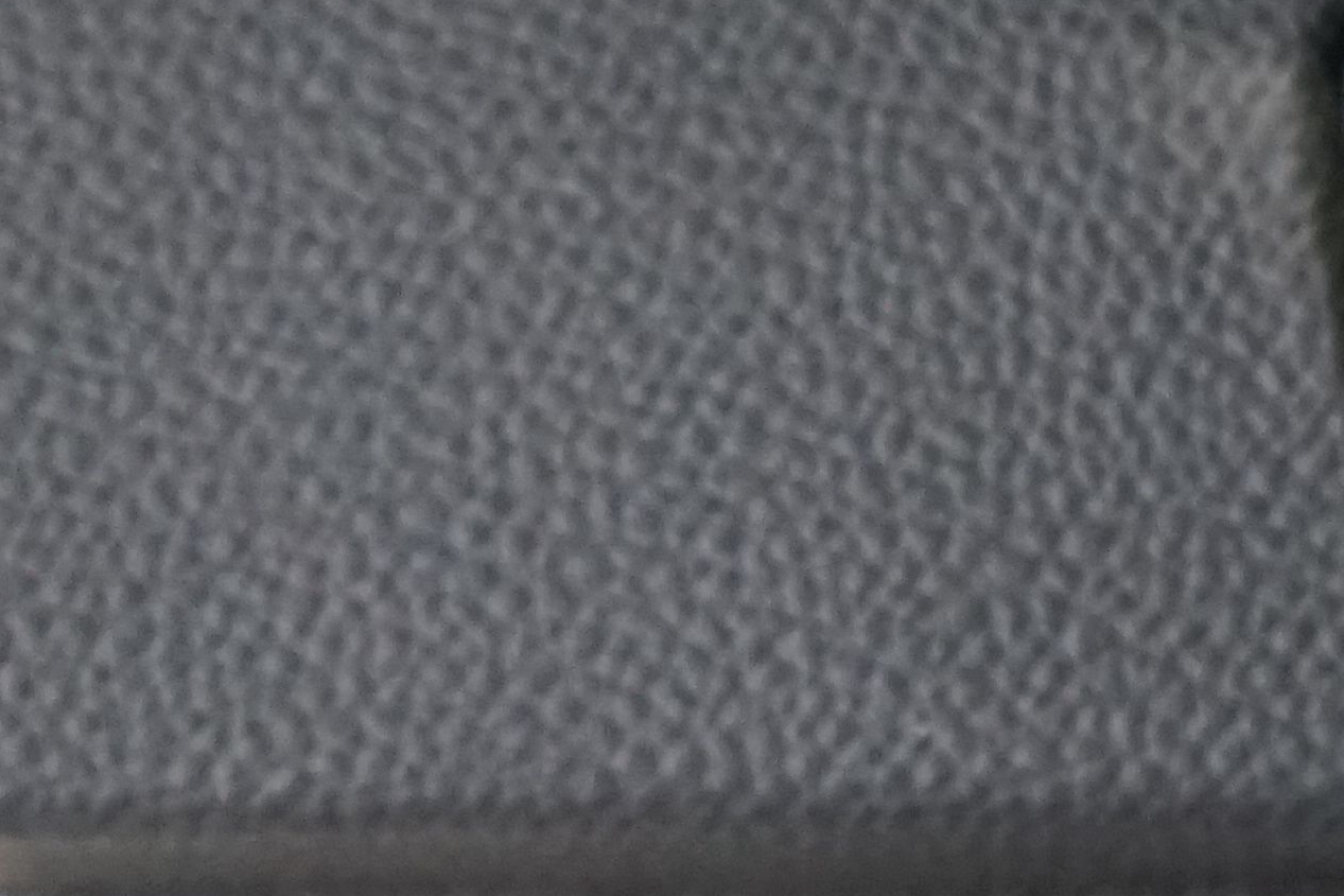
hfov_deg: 12.3
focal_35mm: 161
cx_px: 1809
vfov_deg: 8.0
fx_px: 6011
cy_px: -1025
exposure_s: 1/60
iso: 3200
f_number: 4
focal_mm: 34
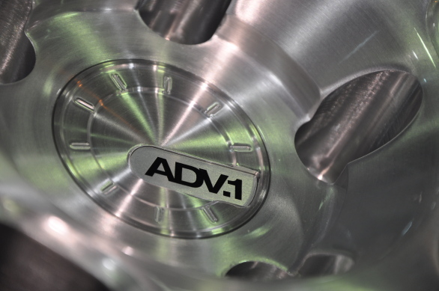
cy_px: 146
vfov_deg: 8.7
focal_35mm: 158
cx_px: 220
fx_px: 1918
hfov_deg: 13.1
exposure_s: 1/100
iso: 400
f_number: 5.6
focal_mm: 105
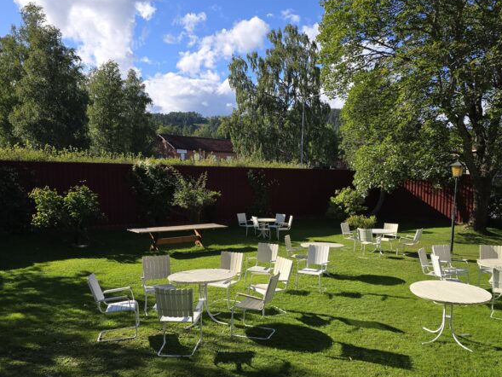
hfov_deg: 59.9
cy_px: 233
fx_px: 435
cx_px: 272
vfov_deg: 46.4
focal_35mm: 30
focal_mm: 6.3
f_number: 1.7
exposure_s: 1/606
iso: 12
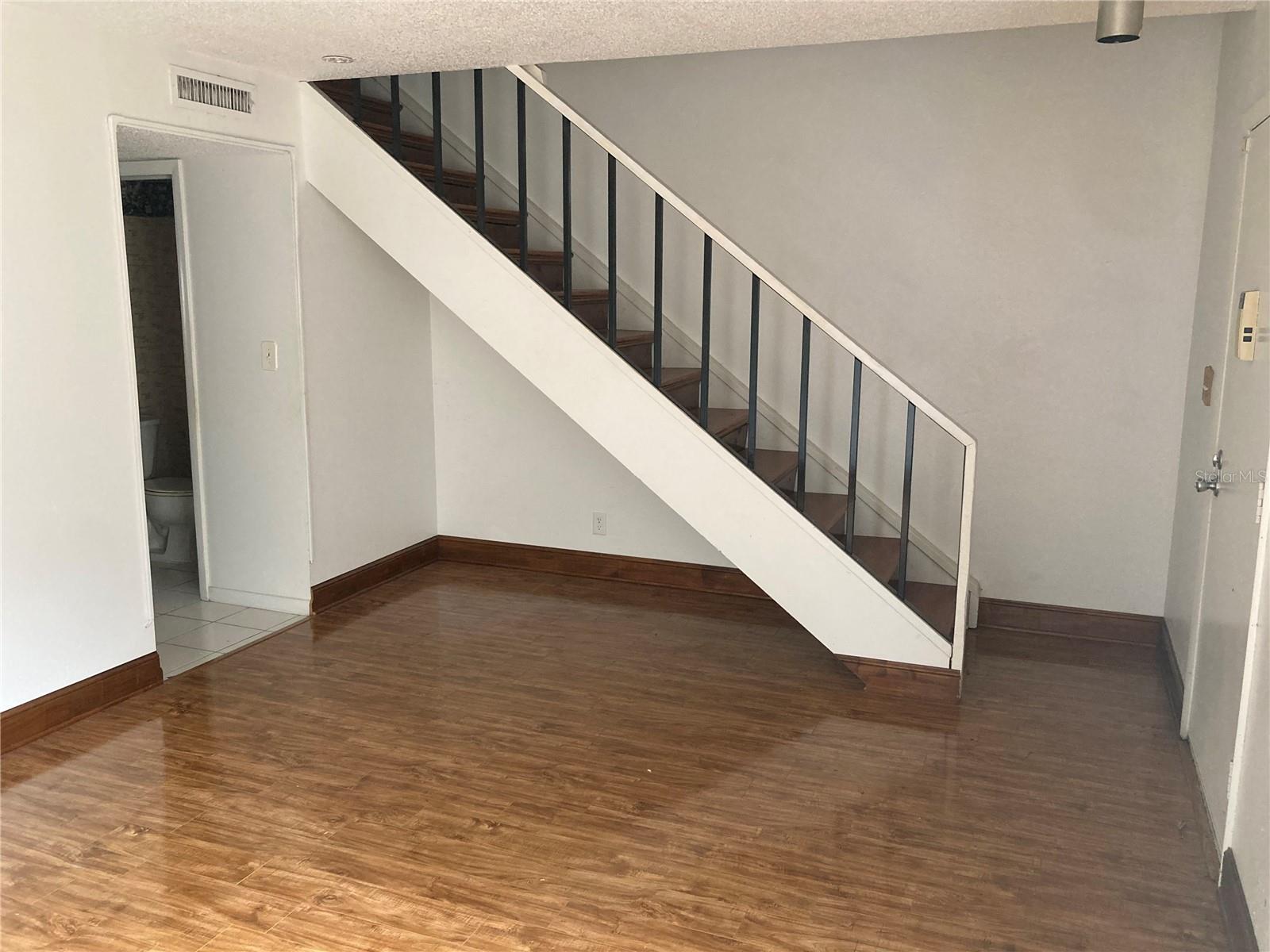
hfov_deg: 63.4
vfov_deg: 49.7
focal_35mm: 28
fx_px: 1027
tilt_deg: -9.2
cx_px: 635
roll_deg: -0.7
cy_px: 476
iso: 200
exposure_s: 1/60
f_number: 1.8
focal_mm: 3.99
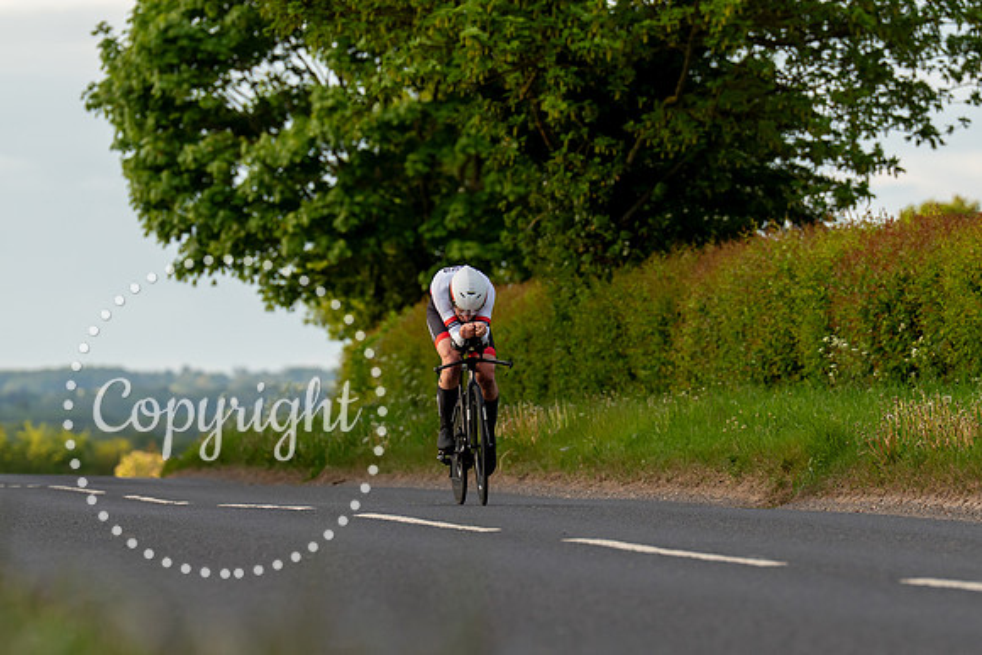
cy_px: 386
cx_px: 477
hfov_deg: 6.6
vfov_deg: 4.4
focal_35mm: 313
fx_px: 8526
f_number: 4
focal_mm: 200
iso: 800
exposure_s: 1/1000
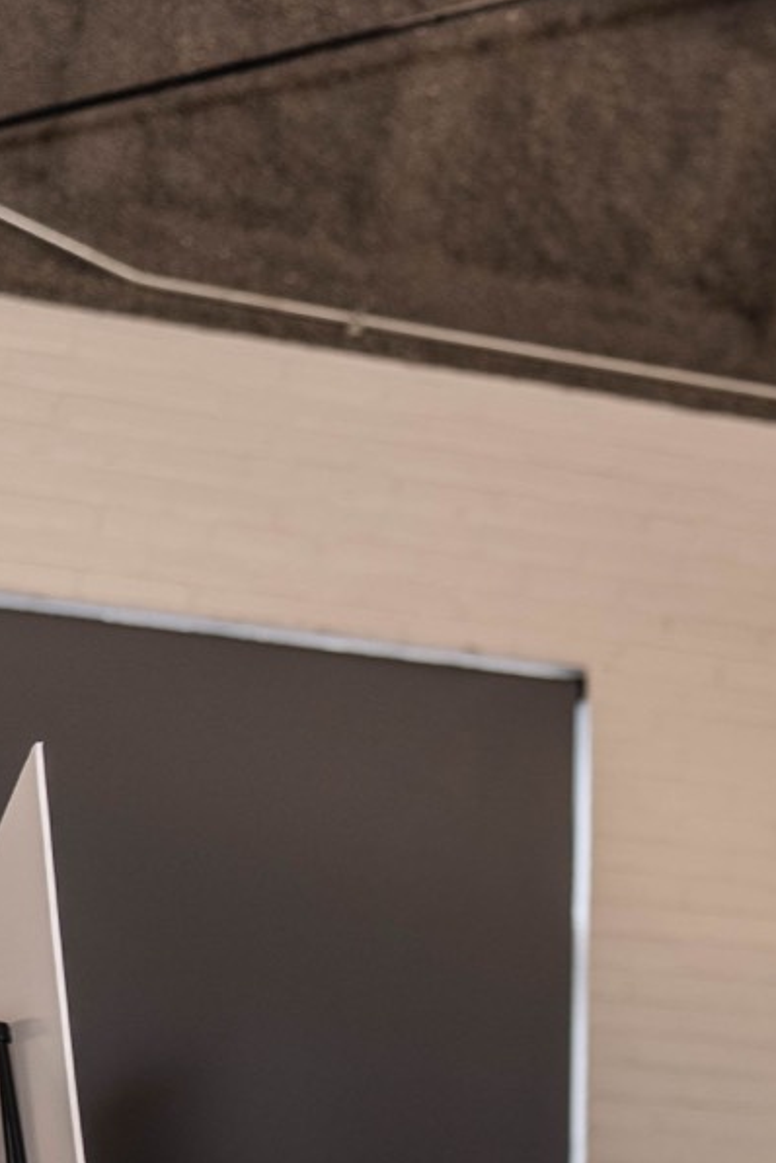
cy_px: 1356
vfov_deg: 20.4
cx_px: 811
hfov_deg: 14.3
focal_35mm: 94
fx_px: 3036
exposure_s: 1/125
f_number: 2
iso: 250
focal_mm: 35
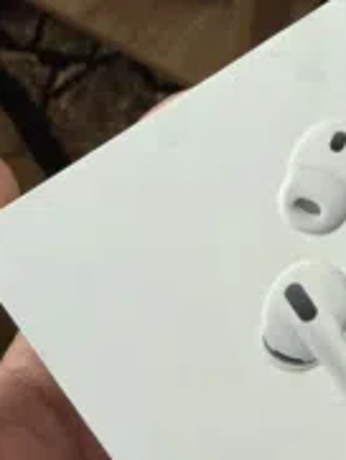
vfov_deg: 36.0
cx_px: 356
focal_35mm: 53
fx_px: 706
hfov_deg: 26.0
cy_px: 285
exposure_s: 1/82
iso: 320
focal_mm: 2.22
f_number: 2.2
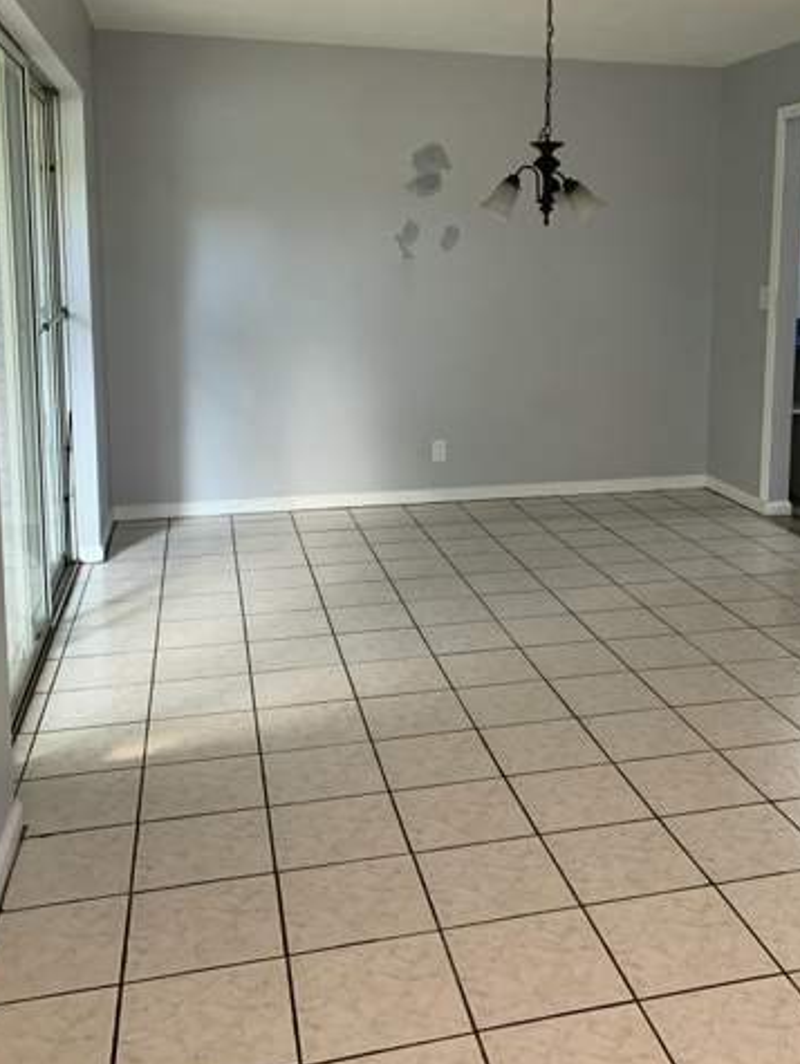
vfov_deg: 52.1
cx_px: 506
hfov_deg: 40.4
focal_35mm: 35
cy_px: 408
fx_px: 1077
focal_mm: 4.25
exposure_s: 1/60
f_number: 1.8
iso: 125
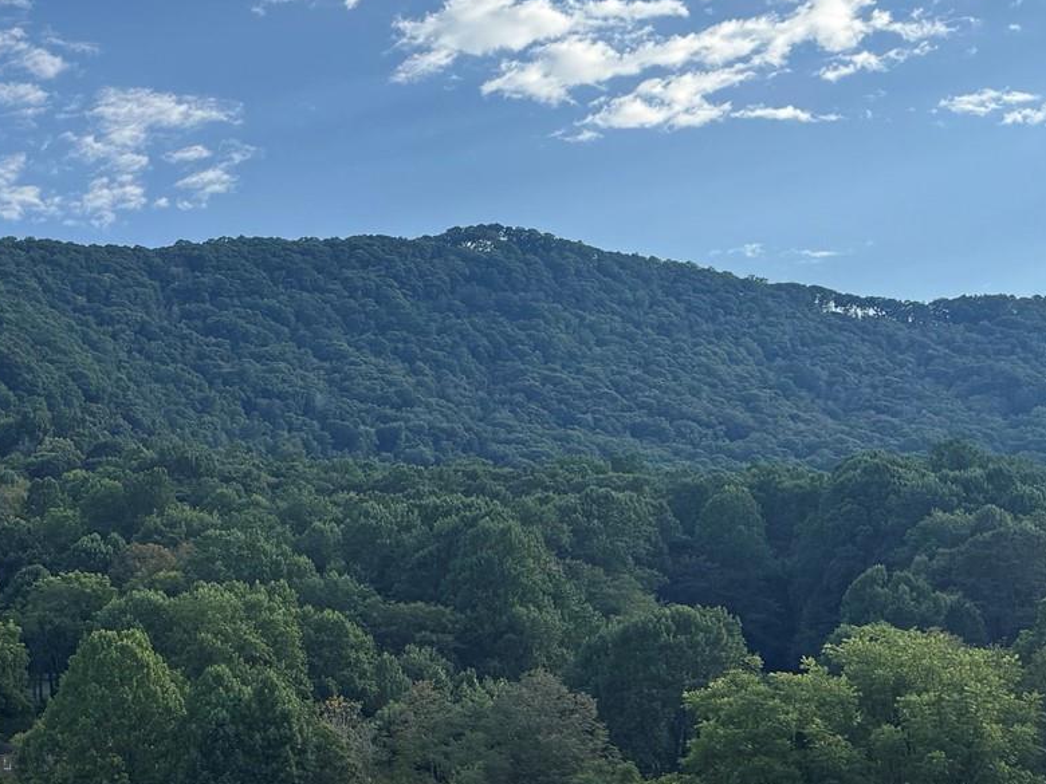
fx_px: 1904
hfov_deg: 28.0
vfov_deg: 23.3
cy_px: 429
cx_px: -103
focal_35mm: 63
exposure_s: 1/2252
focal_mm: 6.76
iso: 80
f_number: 1.78
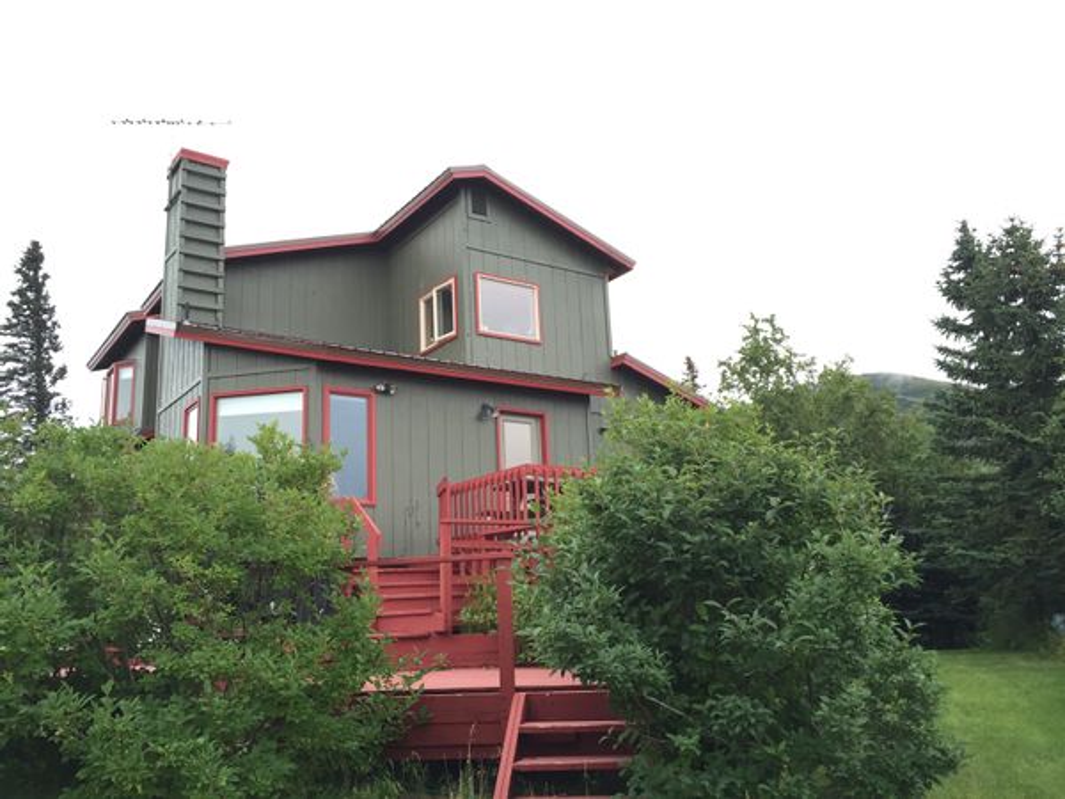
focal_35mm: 29
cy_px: 400
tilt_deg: +13.7
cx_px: 532
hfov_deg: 61.7
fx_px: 892
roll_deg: +2.7
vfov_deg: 48.2
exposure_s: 1/120
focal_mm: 4.15
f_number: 2.2
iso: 50
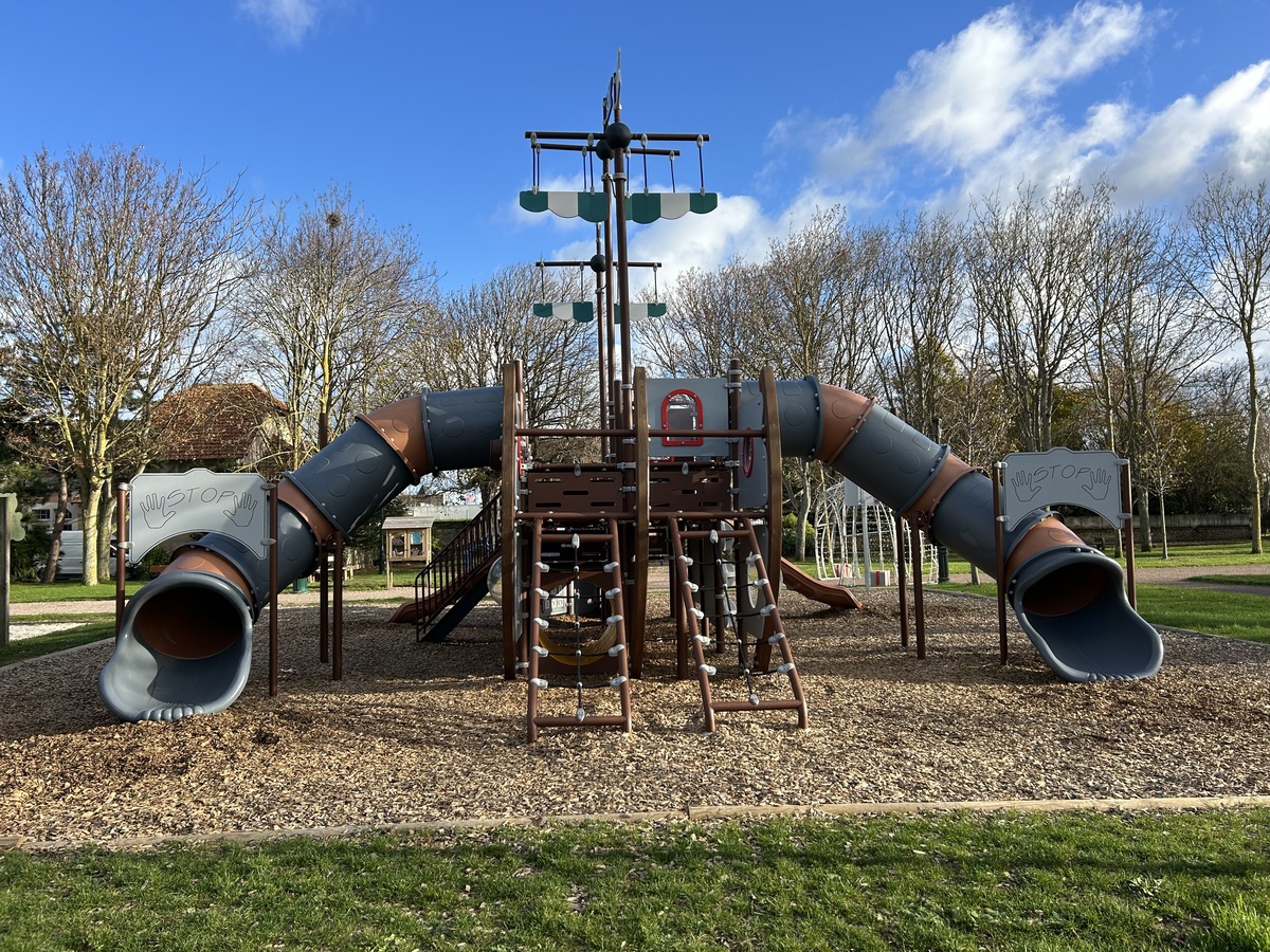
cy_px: 476
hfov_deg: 67.3
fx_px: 954
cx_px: 635
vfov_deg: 53.1
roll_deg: +1.8
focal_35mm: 26
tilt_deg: +2.3
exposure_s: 1/1698
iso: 50
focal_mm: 5.7
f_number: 1.5
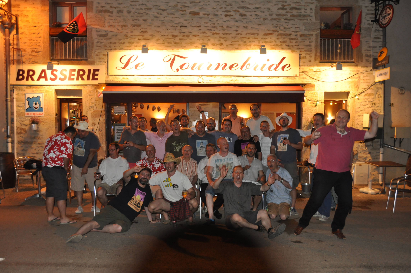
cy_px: 136
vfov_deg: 39.9
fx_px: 376
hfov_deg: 57.3
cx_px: 206
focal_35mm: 33
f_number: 3.8
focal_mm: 22
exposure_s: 1/60
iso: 800
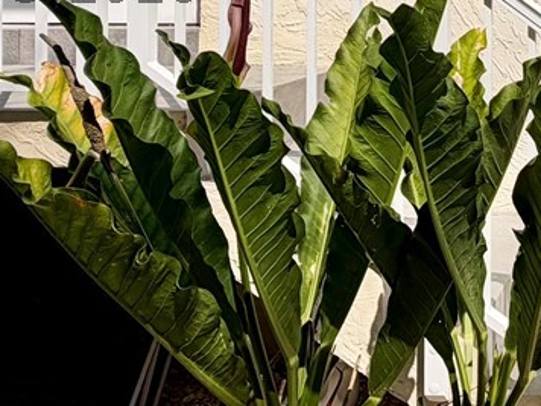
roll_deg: -0.2
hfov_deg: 26.9
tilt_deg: +0.5
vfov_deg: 22.2
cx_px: 661
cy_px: -18
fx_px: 985
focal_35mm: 63
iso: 20
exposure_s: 1/888
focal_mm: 2.22
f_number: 2.2
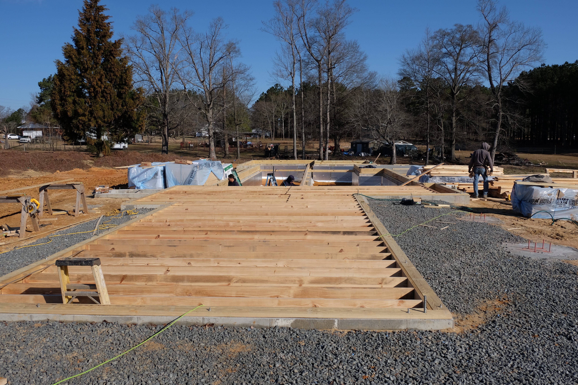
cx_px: 289
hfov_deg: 61.9
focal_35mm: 30
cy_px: 192
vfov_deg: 43.6
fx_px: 482
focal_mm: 20.1
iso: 200
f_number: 9
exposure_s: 1/125
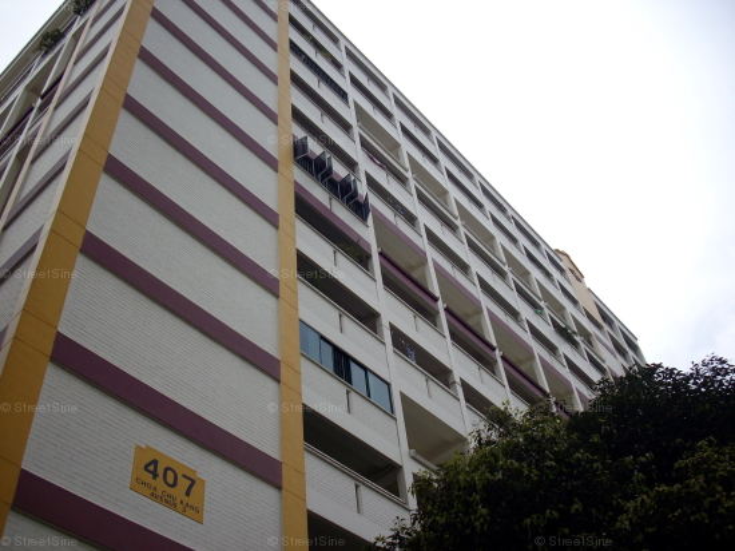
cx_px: 368
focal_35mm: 37
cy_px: 276
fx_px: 785
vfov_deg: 38.6
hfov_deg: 50.2
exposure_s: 1/400
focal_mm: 6.2
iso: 80
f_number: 5.6
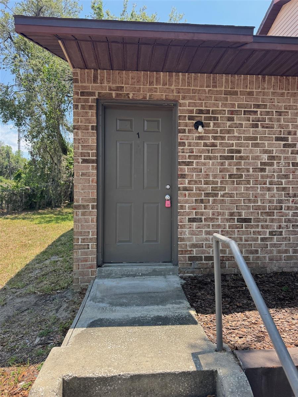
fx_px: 275
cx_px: 149
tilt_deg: -0.9
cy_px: 198
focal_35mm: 24
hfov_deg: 56.8
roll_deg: -2.4
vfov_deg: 71.6
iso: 80
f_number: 1.78
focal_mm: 6.76
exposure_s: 1/1151
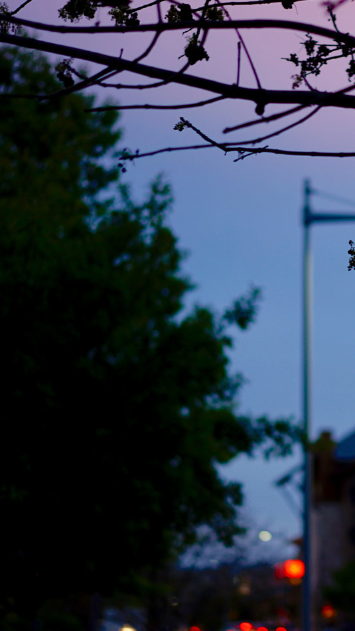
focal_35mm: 97
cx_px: 341
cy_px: 351
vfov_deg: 22.0
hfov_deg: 12.4
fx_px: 1622
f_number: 1.8
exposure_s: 1/30
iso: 50
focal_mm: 55
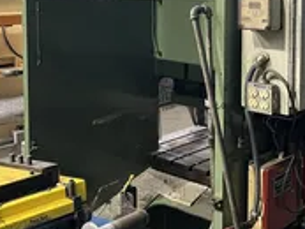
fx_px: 529
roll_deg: -1.1
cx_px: 224
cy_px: 30
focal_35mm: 60
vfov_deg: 23.9
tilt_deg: -5.4
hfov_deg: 31.7
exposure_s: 1/57
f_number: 1.5
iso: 500
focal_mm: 5.7
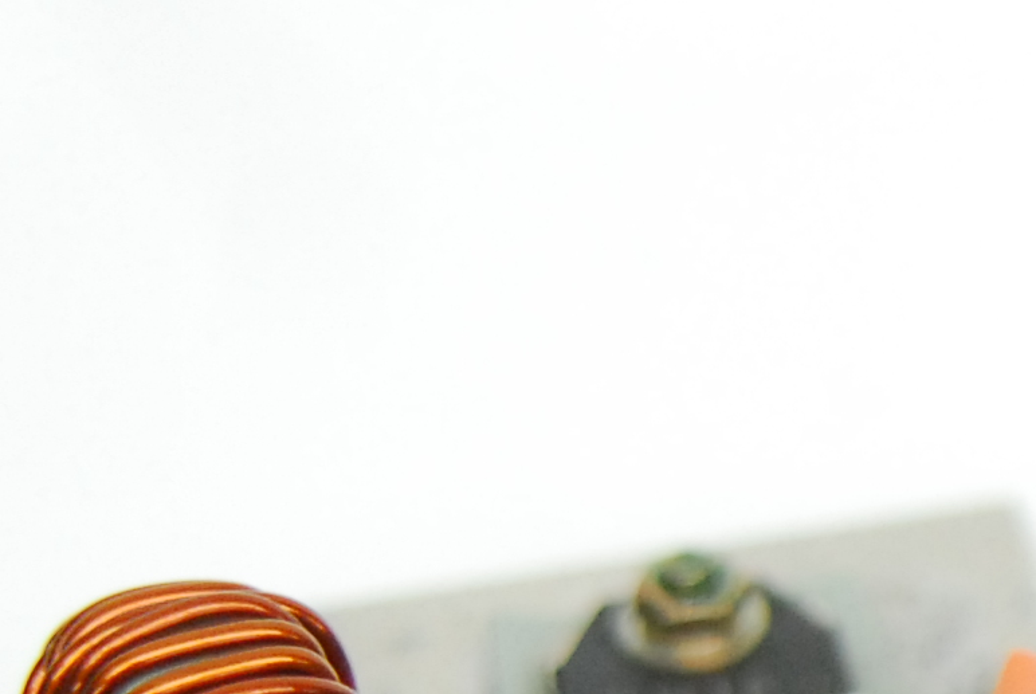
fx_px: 8241
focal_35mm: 286
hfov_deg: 7.0
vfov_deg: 4.8
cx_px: 1739
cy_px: 831
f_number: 3.2
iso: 800
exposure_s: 1/125
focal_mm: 38
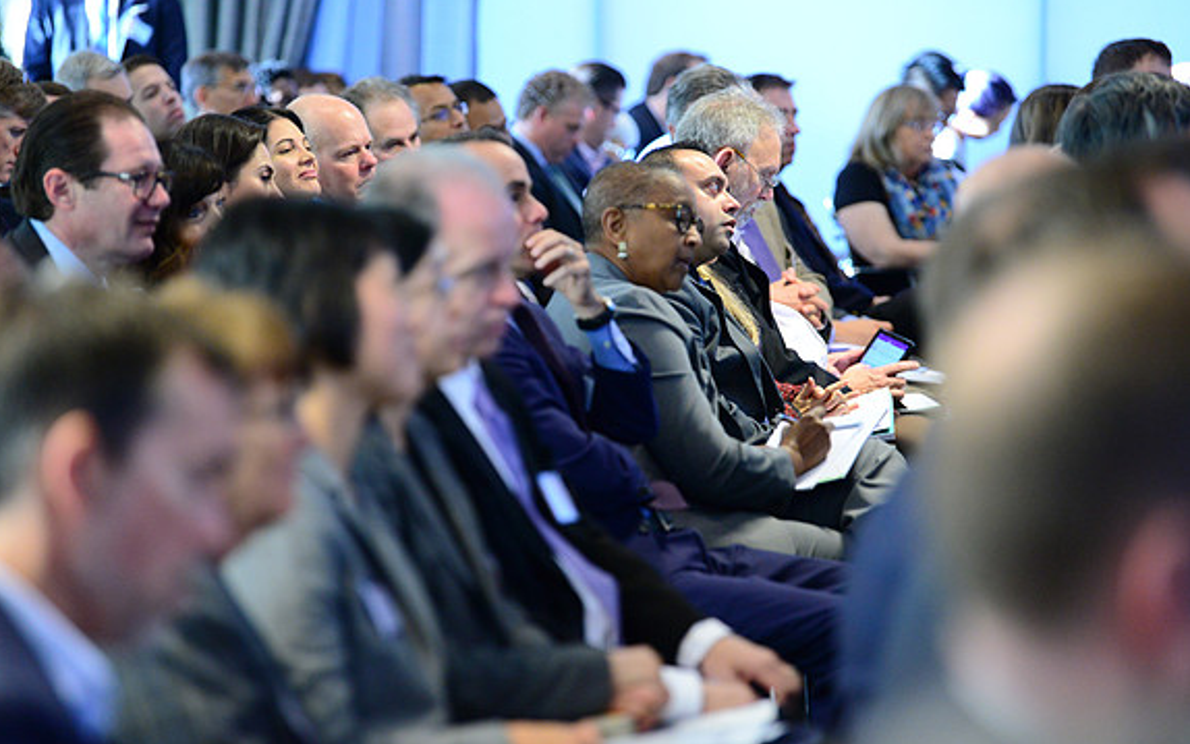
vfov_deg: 9.4
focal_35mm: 139
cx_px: 591
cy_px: 357
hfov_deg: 15.0
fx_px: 4509
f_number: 2.8
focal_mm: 135
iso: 4000
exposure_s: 1/100
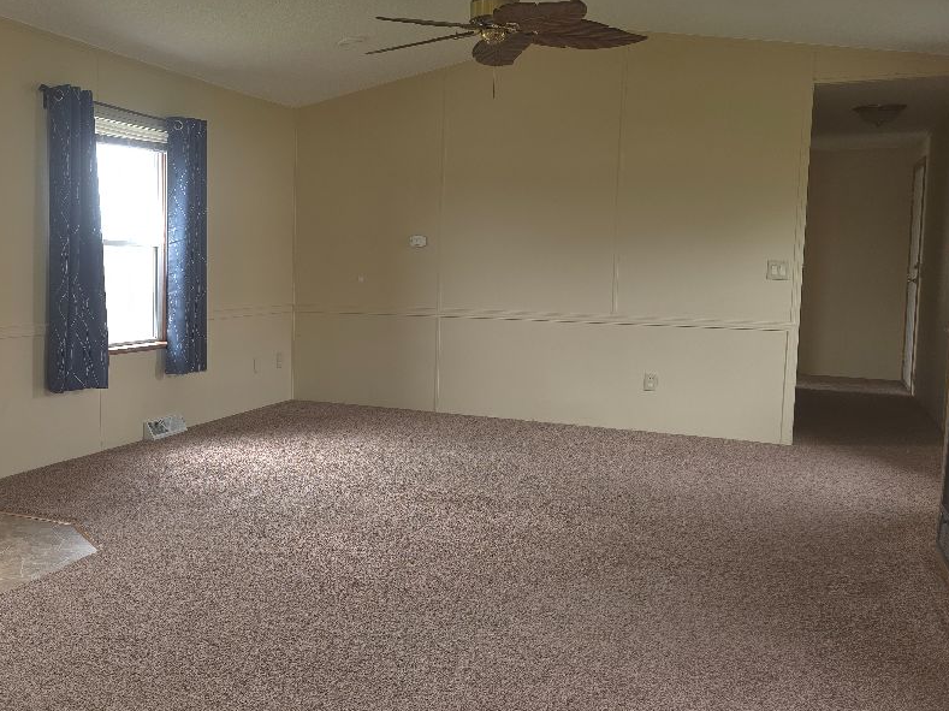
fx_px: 959
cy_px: 324
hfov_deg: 51.0
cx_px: 272
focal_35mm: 35
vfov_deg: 40.6
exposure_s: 1/60
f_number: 1.7
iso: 80
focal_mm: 6.3
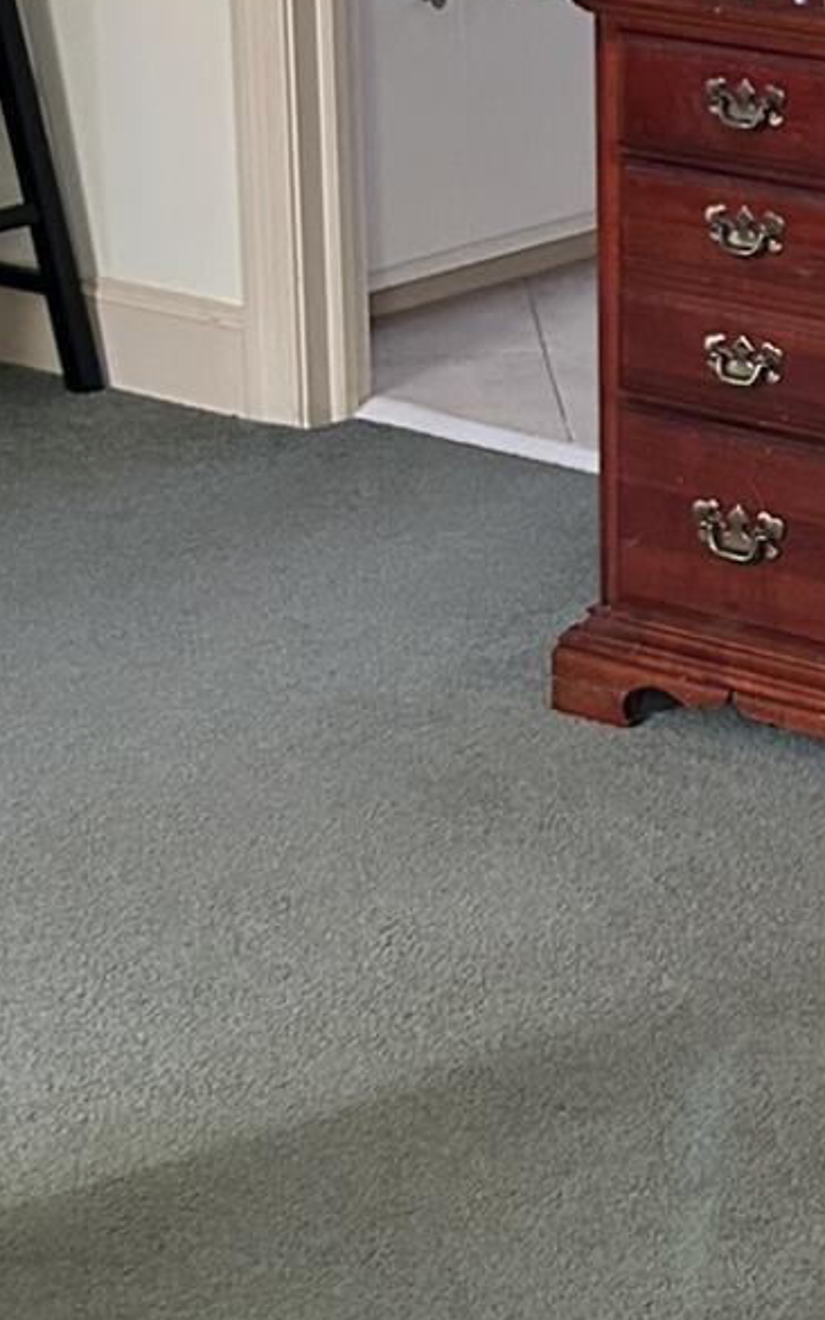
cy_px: 349
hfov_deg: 13.3
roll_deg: -1.3
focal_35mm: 94
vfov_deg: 21.9
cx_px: 1129
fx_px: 3383
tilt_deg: -15.9
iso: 400
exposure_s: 1/60
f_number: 1.5
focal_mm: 5.7
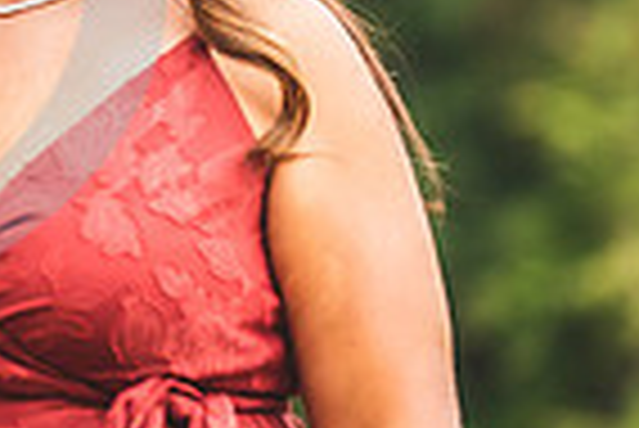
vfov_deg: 2.9
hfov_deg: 4.3
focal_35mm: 475
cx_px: -360
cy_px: -223
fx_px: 8440
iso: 200
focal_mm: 116
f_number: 2.8
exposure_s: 1/500
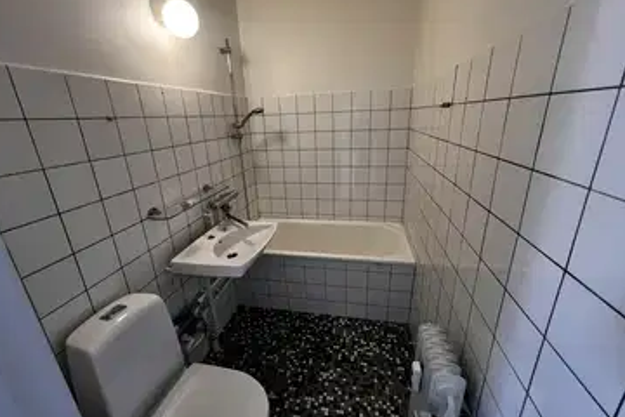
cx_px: 312
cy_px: 202
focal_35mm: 14
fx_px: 243
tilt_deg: -17.9
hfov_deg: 104.3
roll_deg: +2.2
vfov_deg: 81.2
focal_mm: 1.57
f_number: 1.8
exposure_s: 1/100
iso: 200
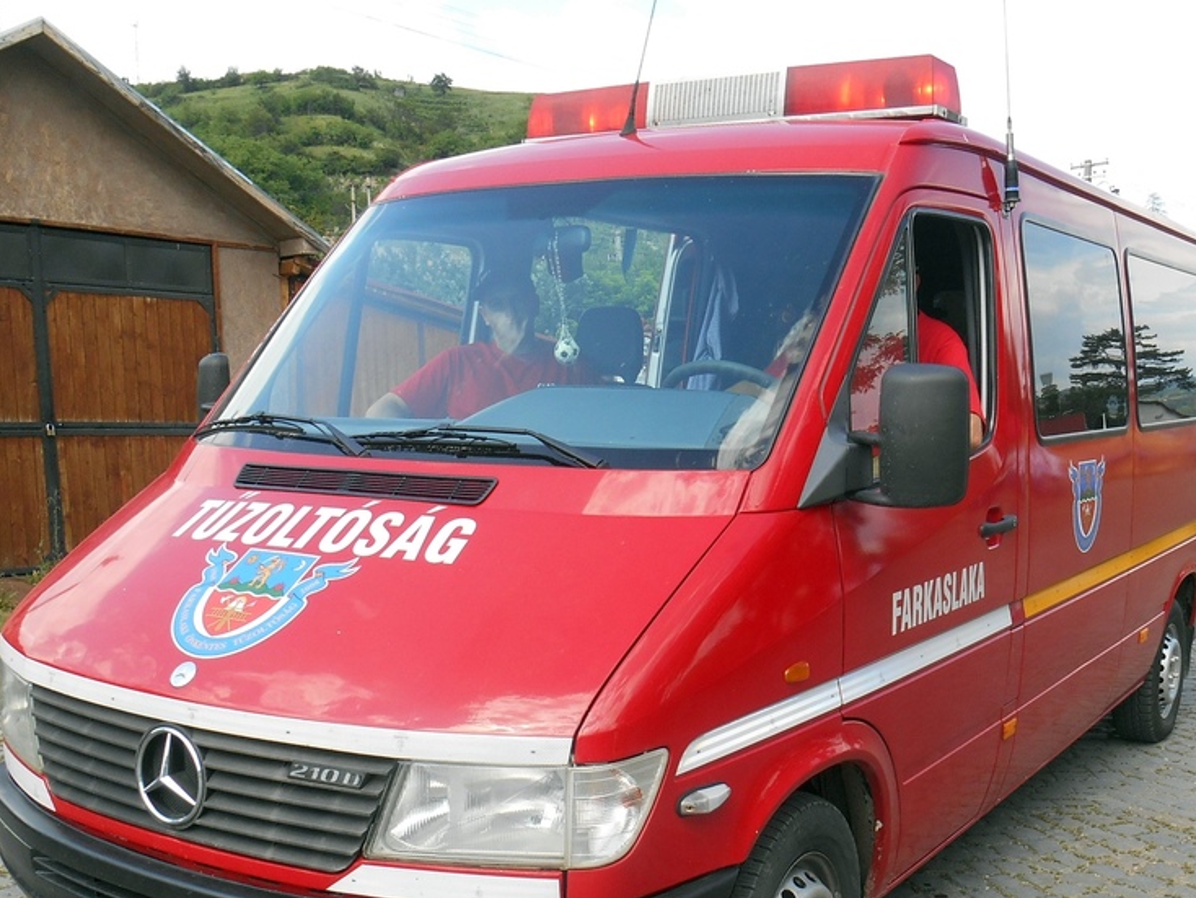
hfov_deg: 53.9
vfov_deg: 41.4
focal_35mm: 34
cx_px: 596
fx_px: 1175
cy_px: 574
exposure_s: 1/320
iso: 80
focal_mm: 4.7
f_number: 3.4
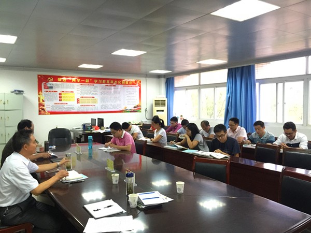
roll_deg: -1.7
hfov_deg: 61.7
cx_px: 156
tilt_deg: -2.5
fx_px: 261
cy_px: 116
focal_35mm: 29
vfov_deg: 48.2
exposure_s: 1/17
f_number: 2.2
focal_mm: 4.15
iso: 160
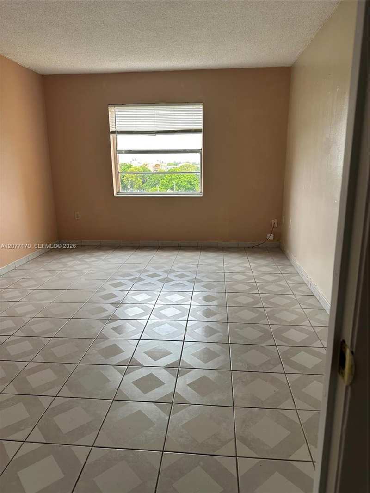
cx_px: 185
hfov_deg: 56.8
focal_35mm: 24
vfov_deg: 71.6
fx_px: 342
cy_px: 246
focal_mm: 6.86
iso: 80
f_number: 1.78
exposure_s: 1/324
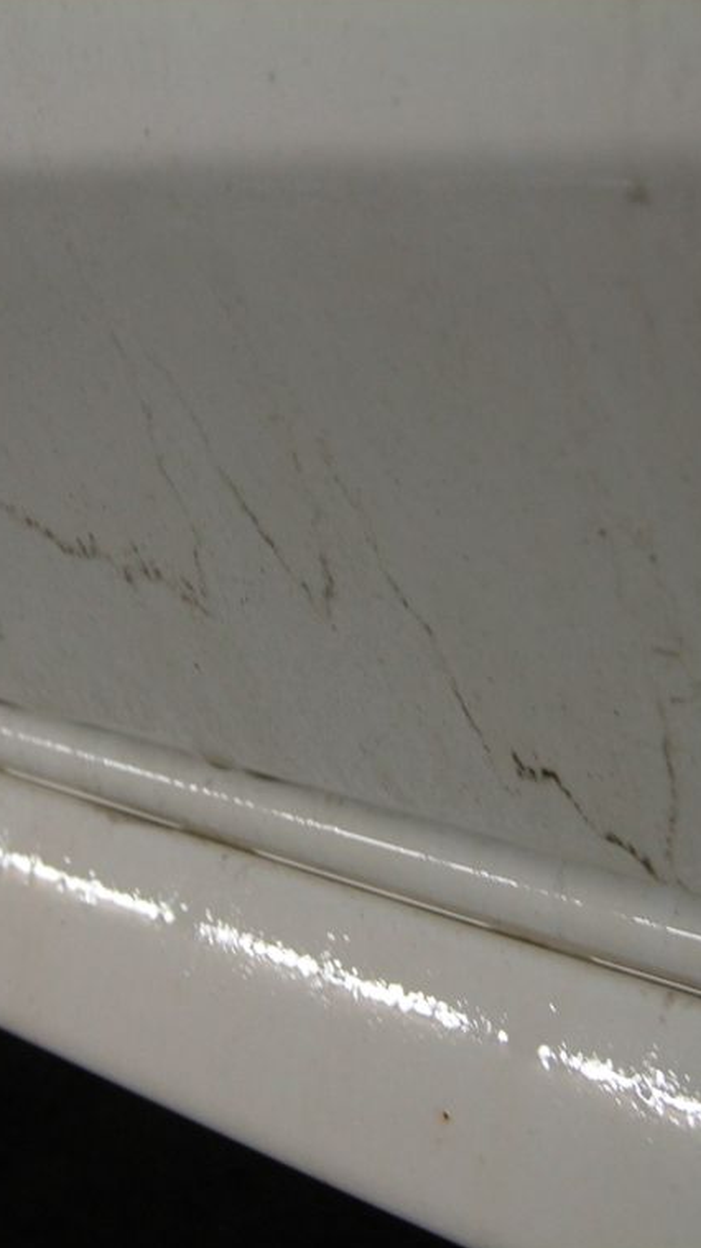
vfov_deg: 39.2
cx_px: 377
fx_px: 1753
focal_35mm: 53
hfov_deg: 22.6
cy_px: 624
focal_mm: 7.5
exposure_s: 1/10.9
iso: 50
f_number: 2.7
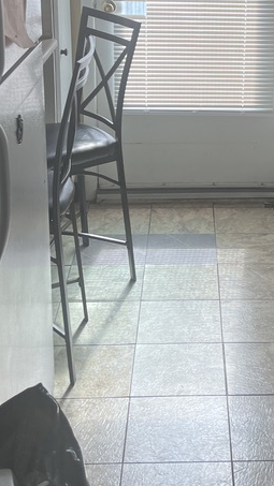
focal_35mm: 64
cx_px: 263
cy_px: 106
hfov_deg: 18.4
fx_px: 826
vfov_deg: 32.1
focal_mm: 5.7
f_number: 1.5
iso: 50
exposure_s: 1/323
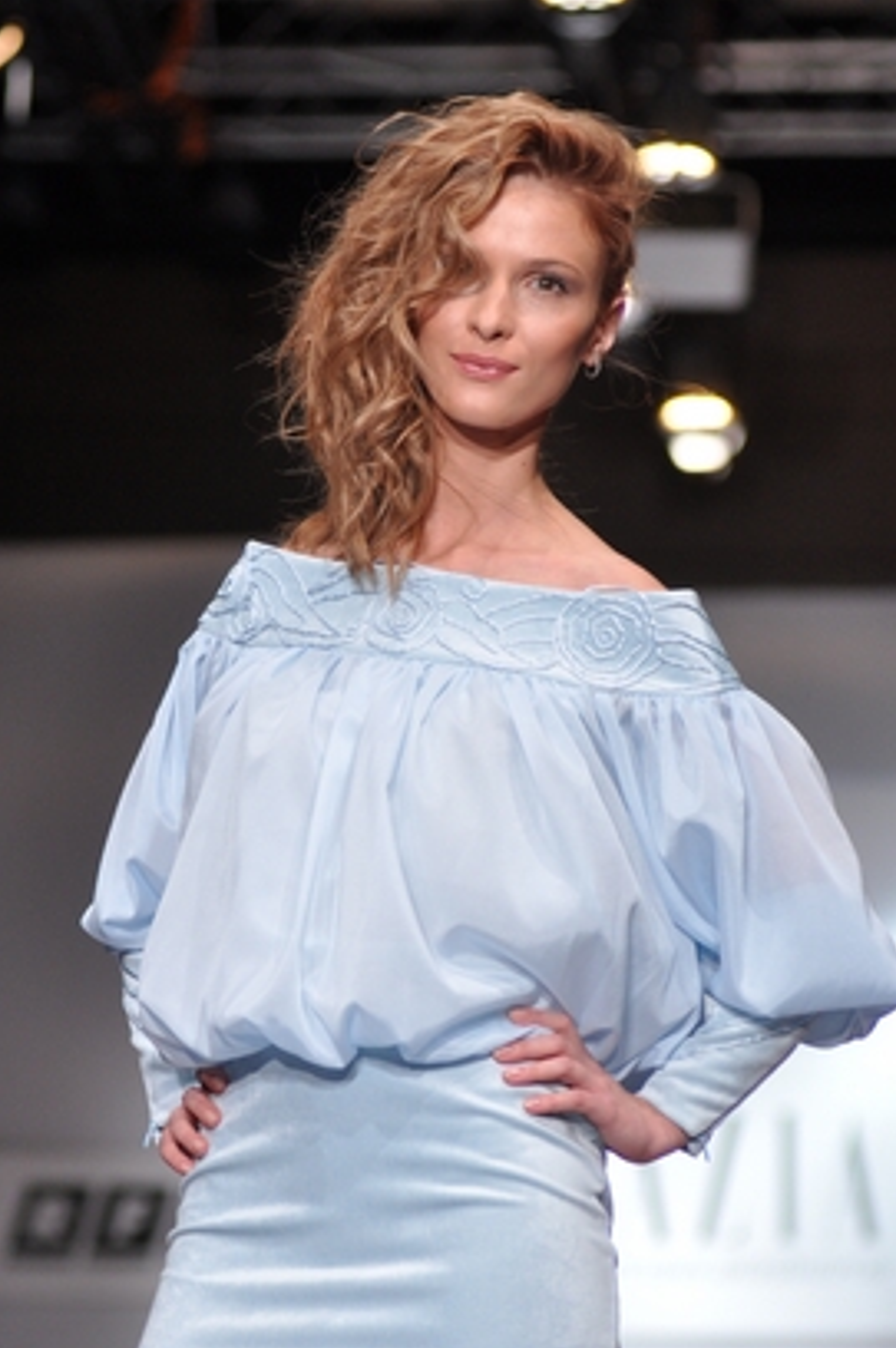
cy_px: 829
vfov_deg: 13.4
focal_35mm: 153
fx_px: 5726
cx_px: 415
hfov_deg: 8.9
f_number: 3.2
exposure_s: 1/200
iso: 800
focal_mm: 80
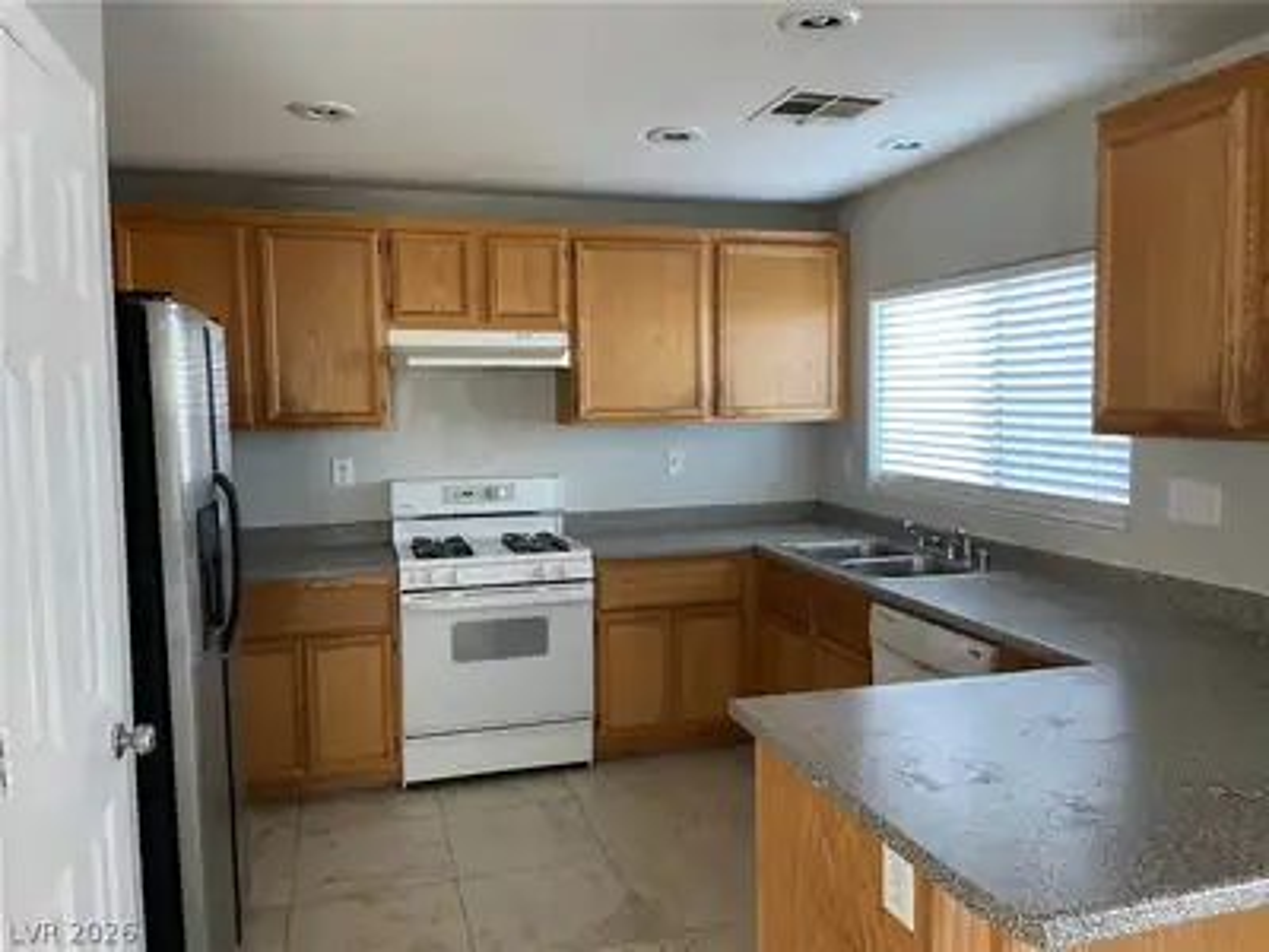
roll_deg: +1.5
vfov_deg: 53.1
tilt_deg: -3.2
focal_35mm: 26
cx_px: 634
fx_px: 953
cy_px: 476
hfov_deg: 67.3
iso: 200
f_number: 1.6
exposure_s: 1/60
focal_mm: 4.2
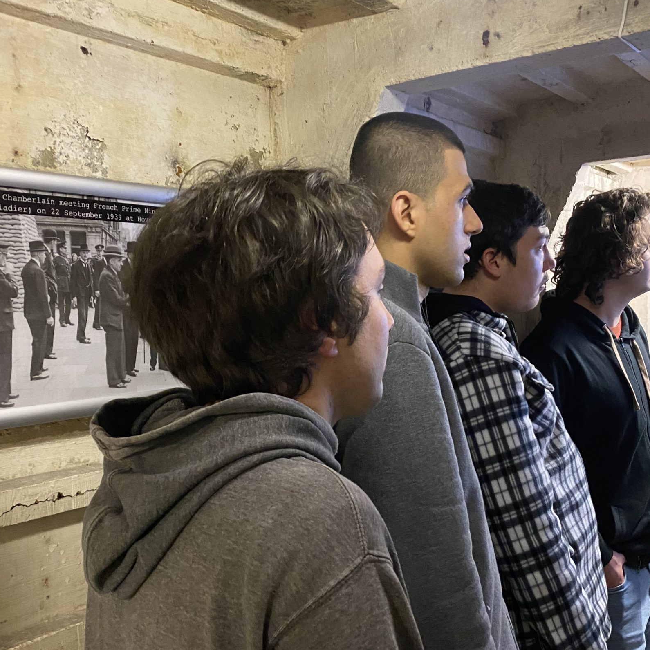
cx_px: 373
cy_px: 356
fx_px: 786
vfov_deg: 44.9
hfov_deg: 44.8
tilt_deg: -2.6
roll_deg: +1.2
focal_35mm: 37
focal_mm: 4.25
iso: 640
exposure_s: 1/25
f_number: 1.8
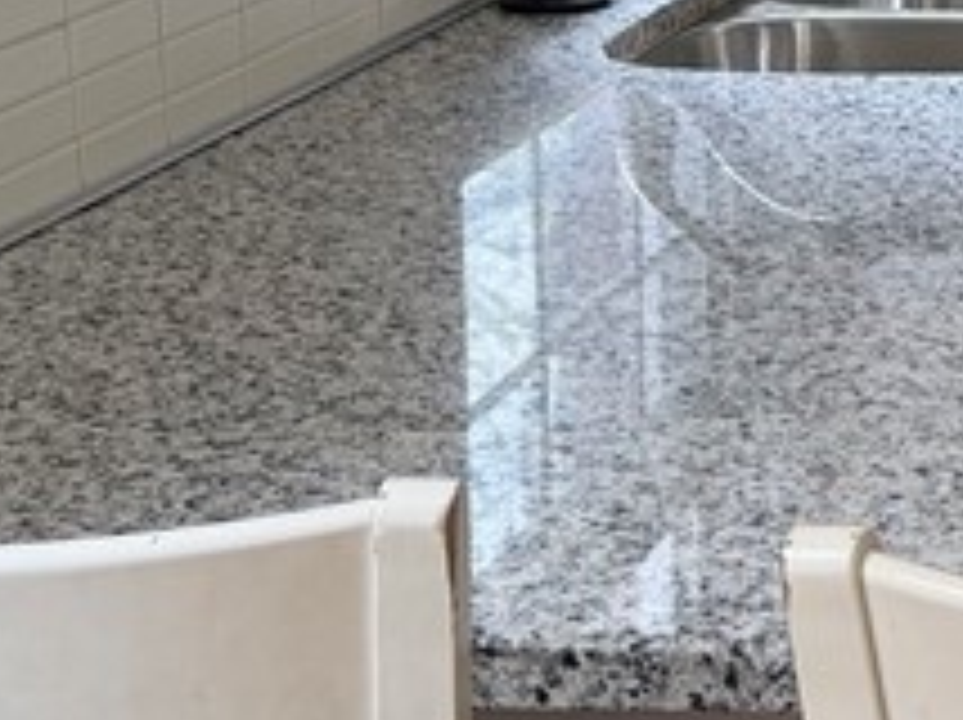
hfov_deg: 14.7
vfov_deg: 12.5
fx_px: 3196
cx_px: 1800
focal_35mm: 115
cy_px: -166
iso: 100
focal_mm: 6.76
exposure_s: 1/120
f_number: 1.78
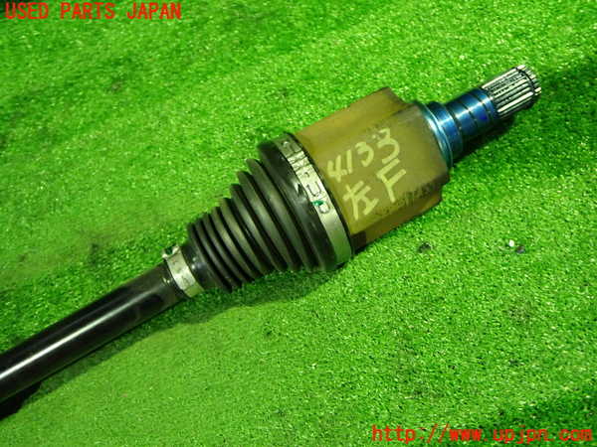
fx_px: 517
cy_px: 224
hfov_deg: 60.0
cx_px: 298
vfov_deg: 46.8
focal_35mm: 30
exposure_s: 1/30
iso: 640
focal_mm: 5.4
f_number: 2.3
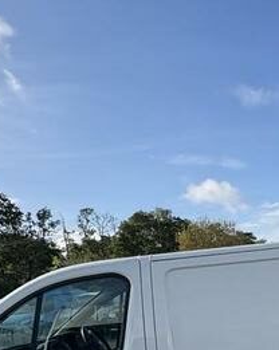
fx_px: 486
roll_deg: +2.4
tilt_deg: +10.9
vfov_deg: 37.6
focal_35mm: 47
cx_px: 240
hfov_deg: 30.9
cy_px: 299
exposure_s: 1/1709
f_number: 2.2
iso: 40
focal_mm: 2.22
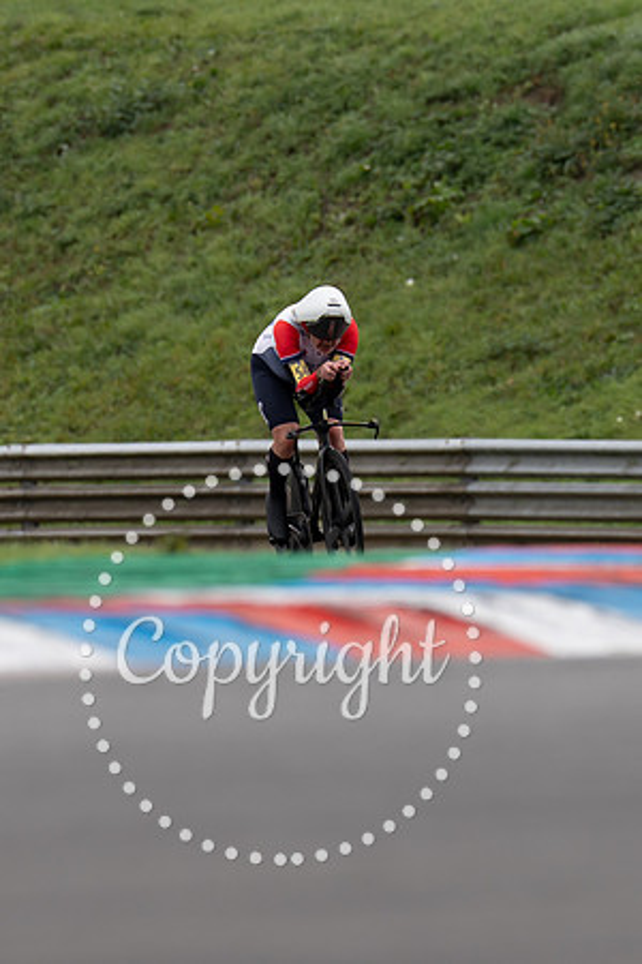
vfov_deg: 3.4
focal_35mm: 605
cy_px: 649
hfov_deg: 2.3
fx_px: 16190
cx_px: 322
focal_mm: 200
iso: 200
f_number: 4
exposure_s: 1/800
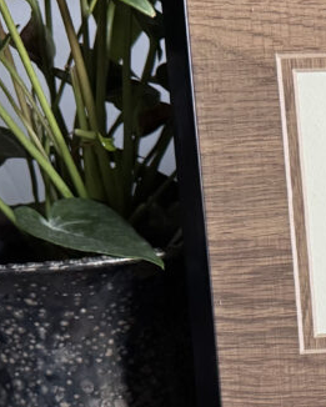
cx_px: 553
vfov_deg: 20.6
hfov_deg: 14.9
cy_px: 326
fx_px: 1109
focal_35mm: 92
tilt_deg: -15.8
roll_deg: +2.4
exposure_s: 1/60
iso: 500
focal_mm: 6.76
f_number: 1.78
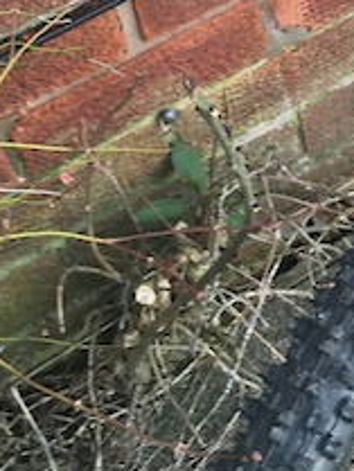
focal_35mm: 111
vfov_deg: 16.9
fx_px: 1512
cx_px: 622
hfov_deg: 12.3
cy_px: -104
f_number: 2.2
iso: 32
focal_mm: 4.15
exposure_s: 1/50
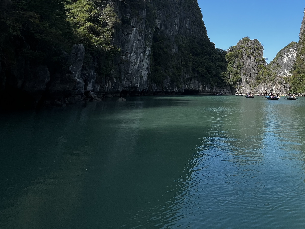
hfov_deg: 66.8
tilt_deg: +16.2
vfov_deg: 55.4
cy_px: 36
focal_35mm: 22
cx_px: 258
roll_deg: -1.0
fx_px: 194
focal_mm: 1.57
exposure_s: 1/1233
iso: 32
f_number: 1.8
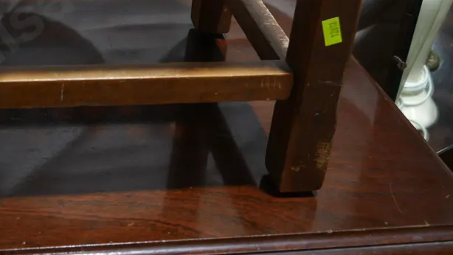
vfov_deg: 17.0
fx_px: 829
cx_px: 89
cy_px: -24
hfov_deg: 29.8
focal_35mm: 69
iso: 320
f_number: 4.1
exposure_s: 1/60
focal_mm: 19
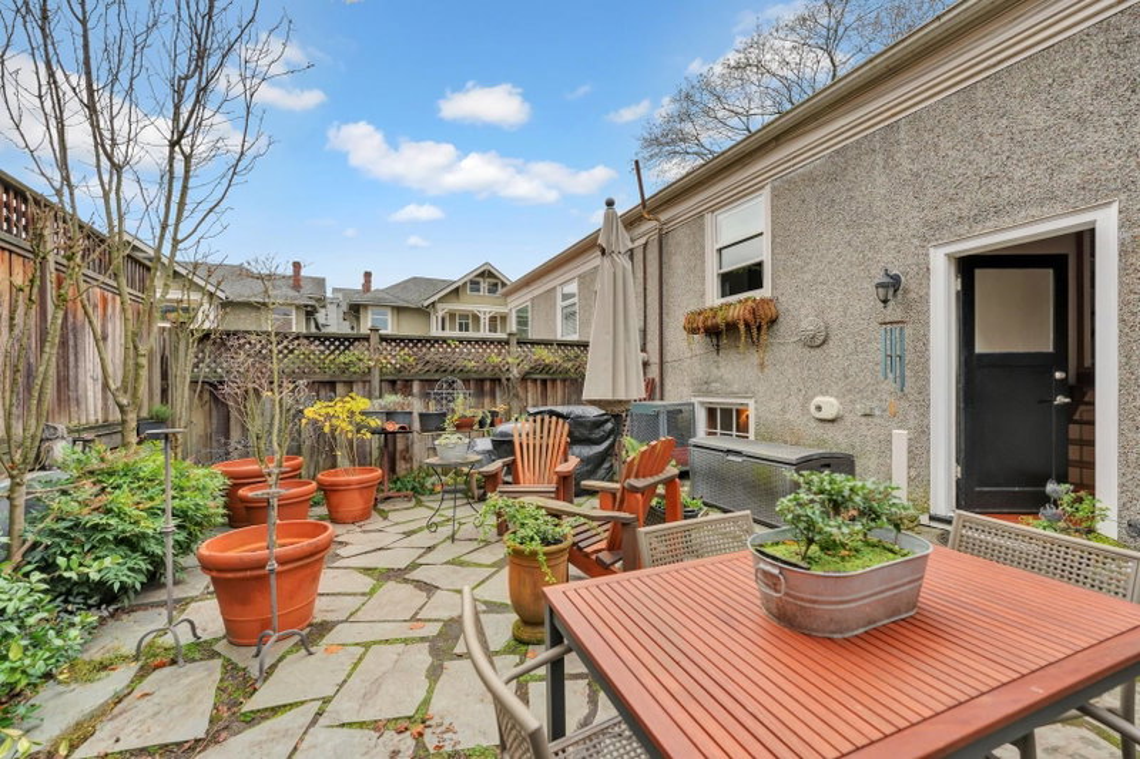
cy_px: 380
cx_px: 570
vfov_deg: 77.7
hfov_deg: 100.8
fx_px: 472
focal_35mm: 15
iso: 100
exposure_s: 1/160
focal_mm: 14.9
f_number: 4
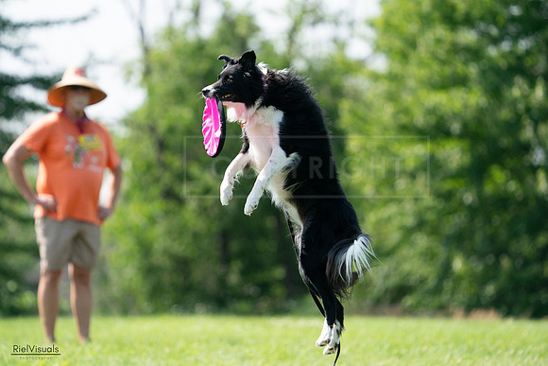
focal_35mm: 359
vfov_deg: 3.8
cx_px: 274
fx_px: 5466
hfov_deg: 5.7
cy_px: 183
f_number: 6.3
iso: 2000
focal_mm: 359
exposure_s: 1/4000
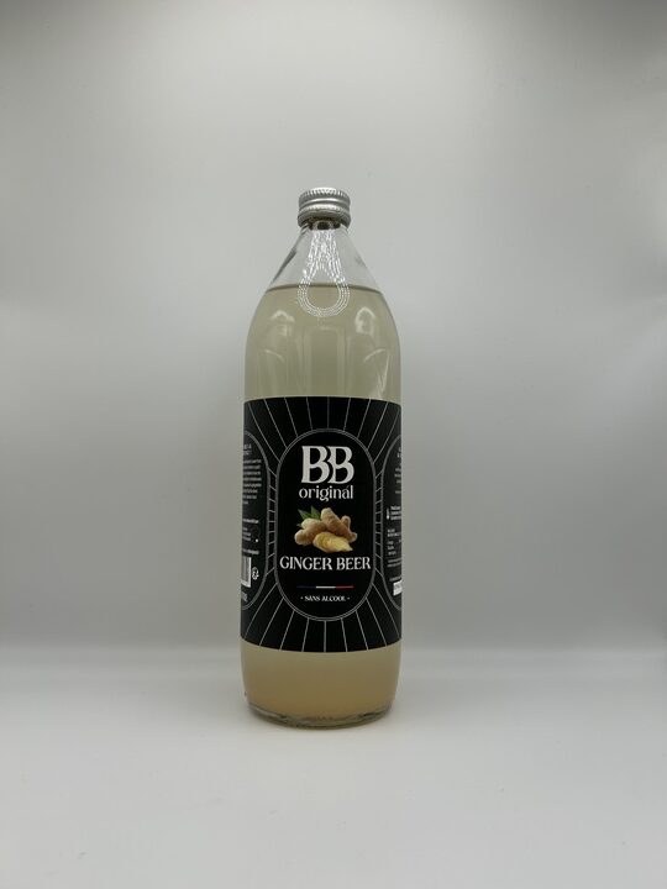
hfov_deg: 53.1
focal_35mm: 26
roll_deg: -0.5
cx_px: 334
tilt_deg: +1.4
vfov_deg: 67.3
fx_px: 668
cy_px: 444
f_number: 1.5
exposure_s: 1/982
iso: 50
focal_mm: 5.7
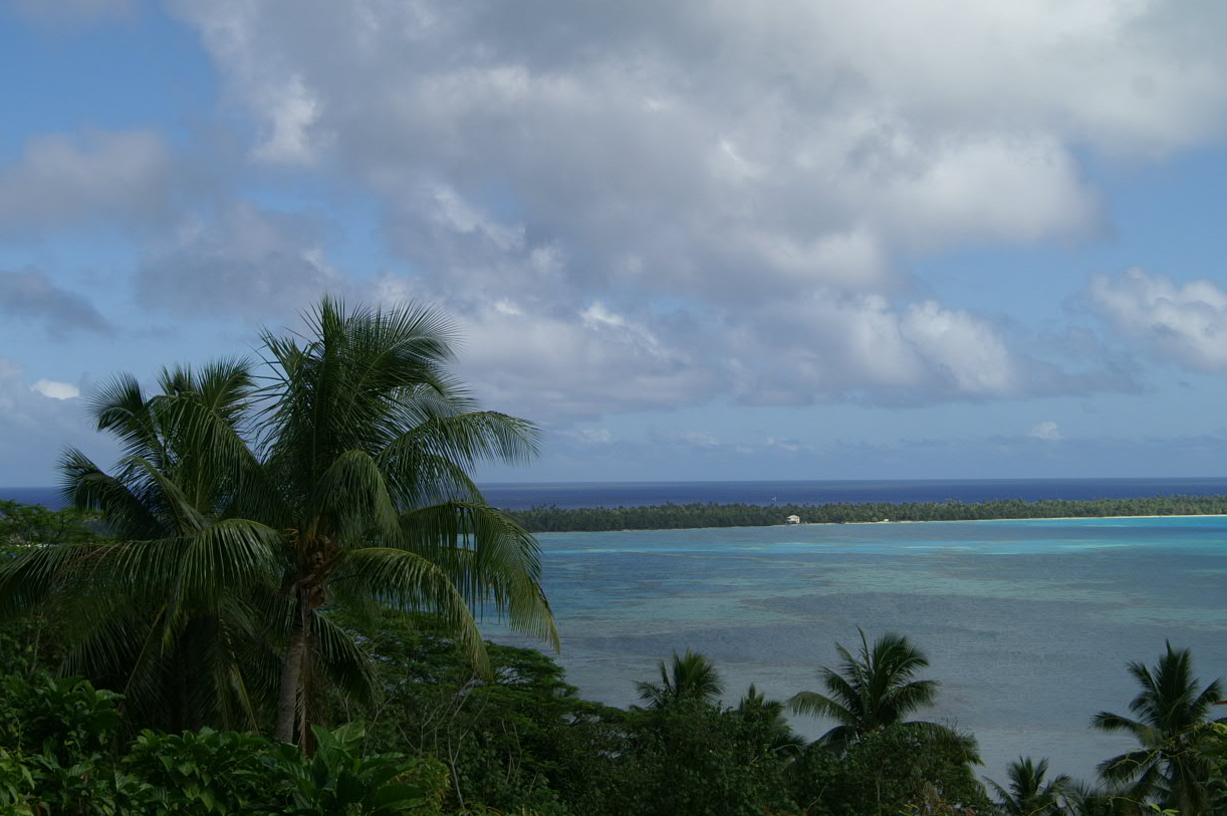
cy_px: 327
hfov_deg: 31.2
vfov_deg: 21.0
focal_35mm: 65
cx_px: 623
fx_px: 2201
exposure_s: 1/400
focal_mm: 35
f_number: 11
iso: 100
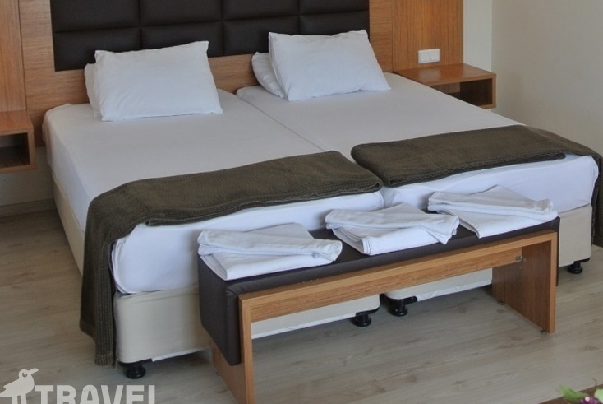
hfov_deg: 35.6
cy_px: 58
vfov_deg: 24.1
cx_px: 434
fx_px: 922
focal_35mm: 55
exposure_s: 1/80
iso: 200
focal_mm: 11.4
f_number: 3.5
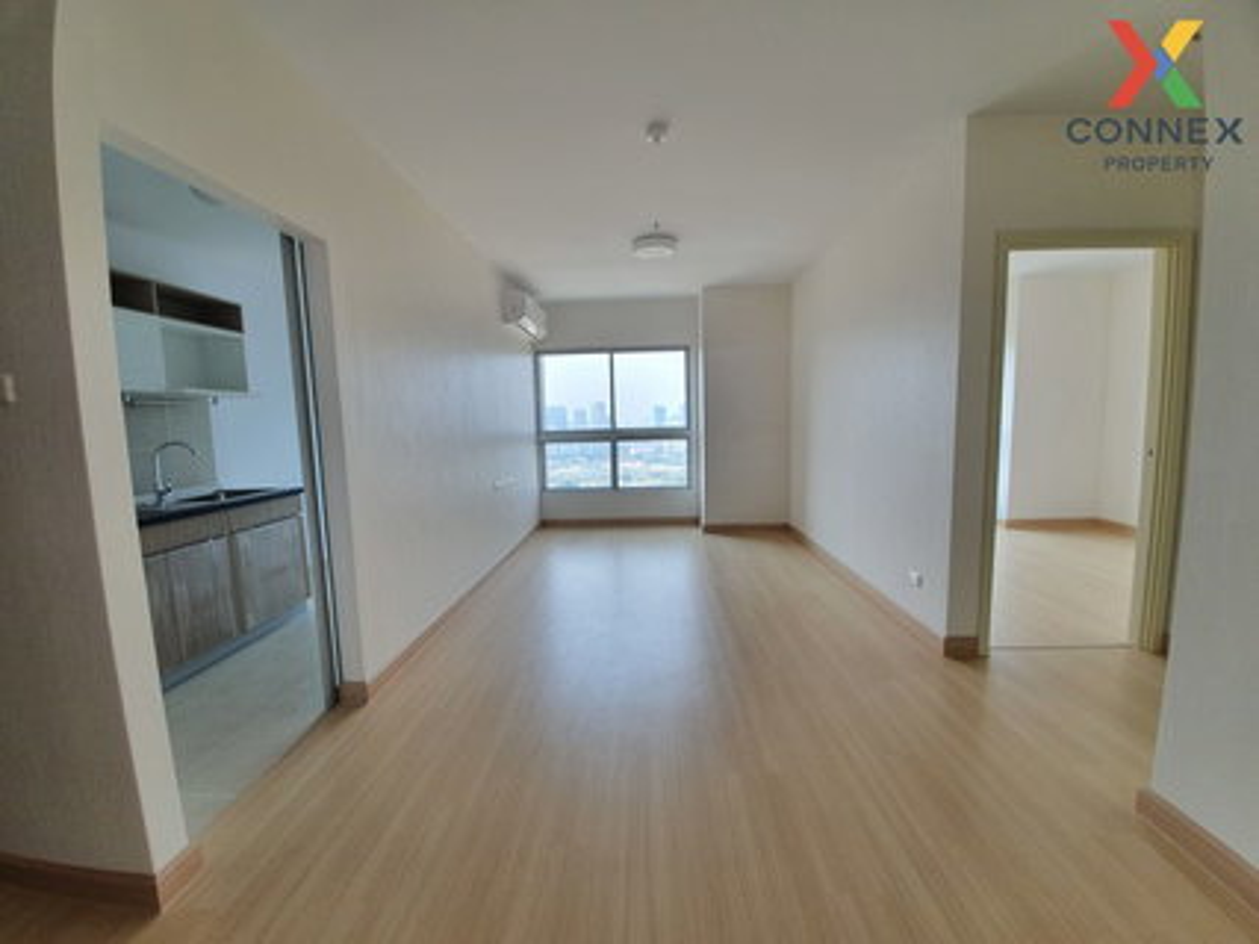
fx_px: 473
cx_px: 630
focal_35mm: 13
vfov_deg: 89.9
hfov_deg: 106.2
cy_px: 472
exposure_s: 1/106
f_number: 2.2
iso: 50
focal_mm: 1.8
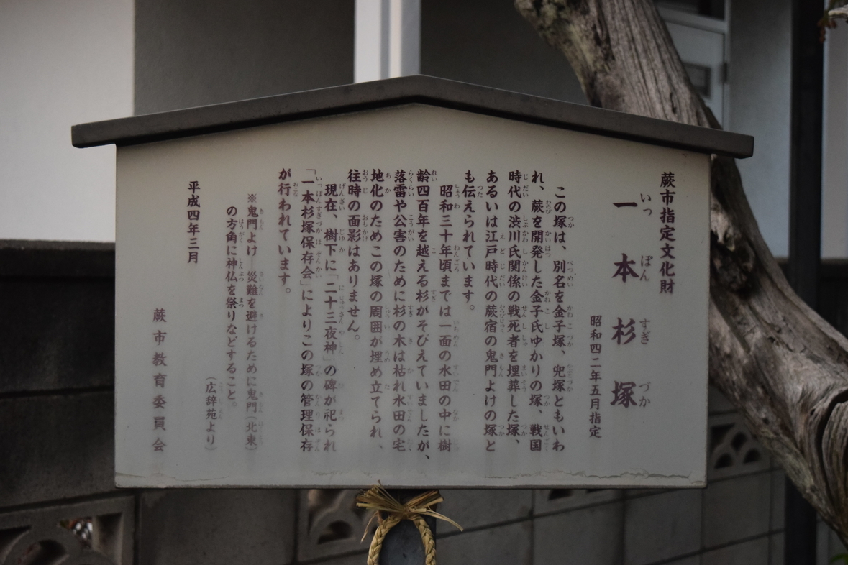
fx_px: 1366
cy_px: 282
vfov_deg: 23.4
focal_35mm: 58
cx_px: 431
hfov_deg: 34.5
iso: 2800
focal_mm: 38
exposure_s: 1/500
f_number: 4.8
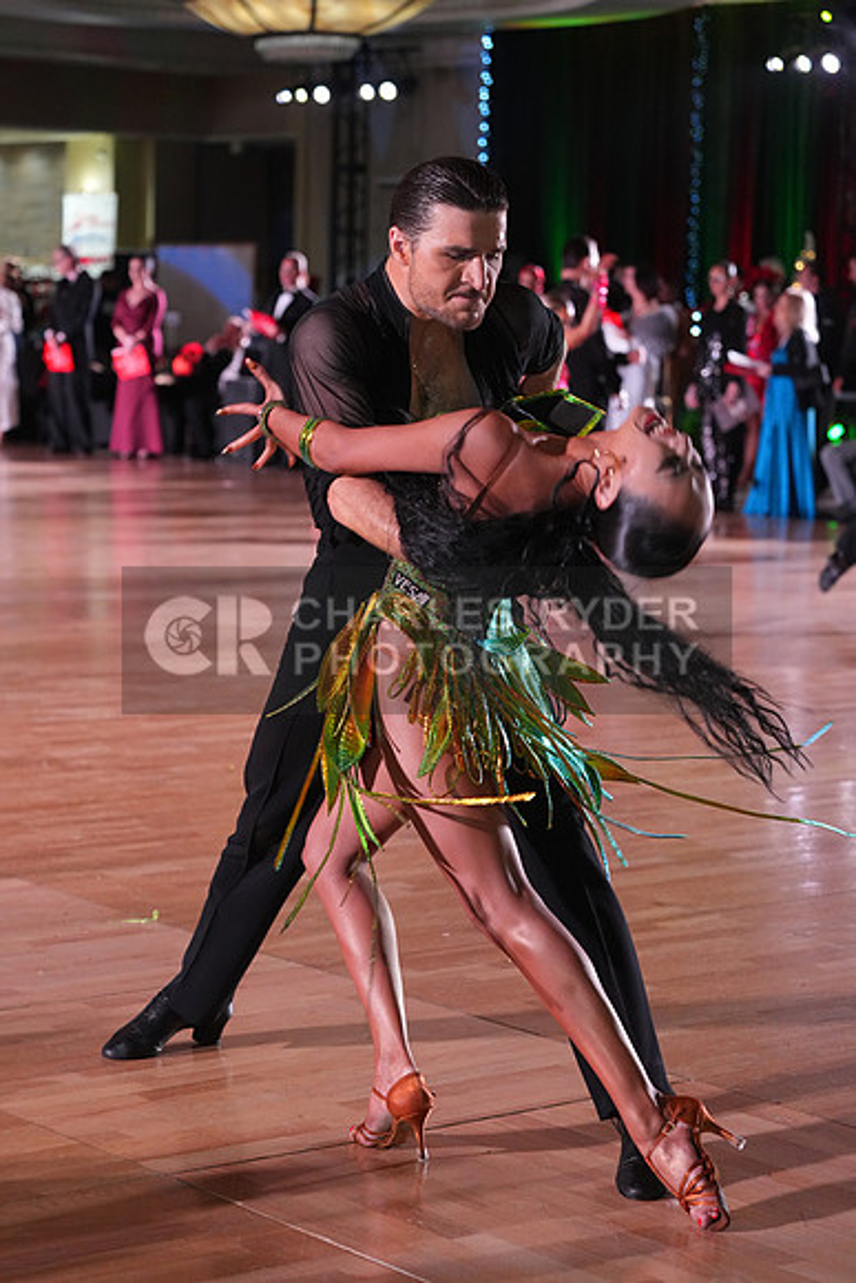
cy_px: 642
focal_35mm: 83
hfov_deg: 16.5
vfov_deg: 24.5
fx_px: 2958
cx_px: 428
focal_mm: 83
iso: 4000
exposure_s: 1/200
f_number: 4.5
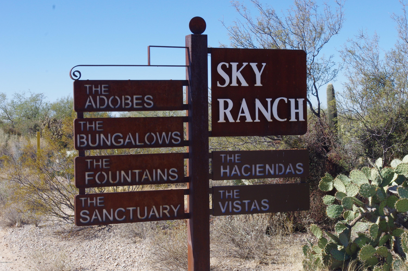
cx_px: 204
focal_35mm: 64
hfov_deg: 31.5
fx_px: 724
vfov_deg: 21.2
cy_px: 136
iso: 400
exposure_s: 1/200
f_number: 14
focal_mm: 42.5
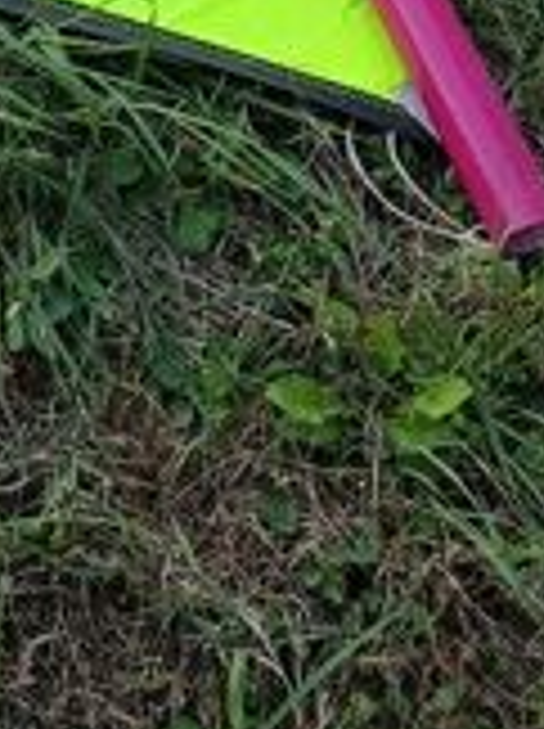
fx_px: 1996
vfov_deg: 17.1
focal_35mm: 95
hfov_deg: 14.8
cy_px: -567
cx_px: -162
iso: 50
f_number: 1.7
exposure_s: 1/106
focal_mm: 5.24
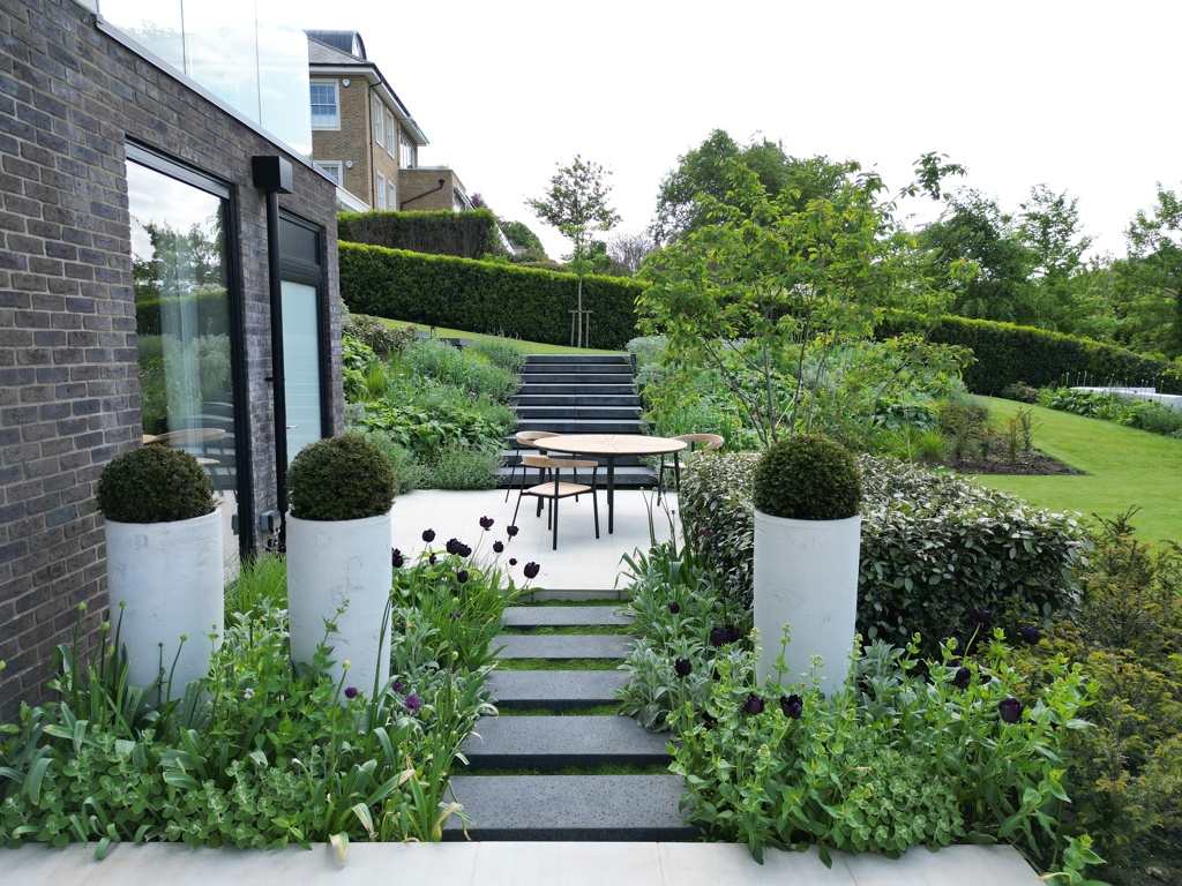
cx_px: 591
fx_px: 820
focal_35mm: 24
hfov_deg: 71.6
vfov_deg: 56.8
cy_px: 443
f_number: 1.7
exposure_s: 1/1000
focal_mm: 6.72
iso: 100
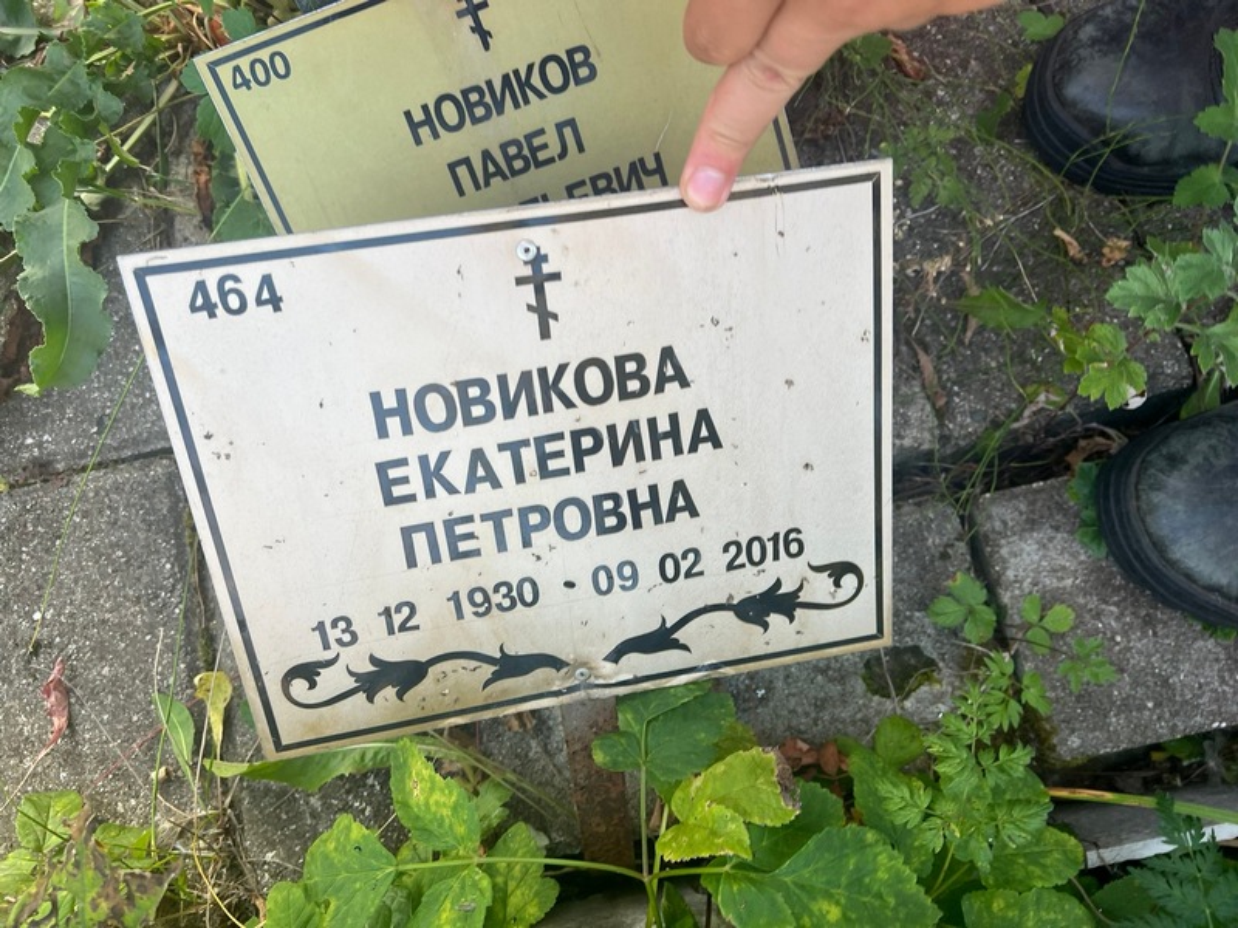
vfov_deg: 53.1
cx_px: 619
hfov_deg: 67.3
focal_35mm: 26
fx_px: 930
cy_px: 464
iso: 32
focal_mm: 5.7
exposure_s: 1/130
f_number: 1.5
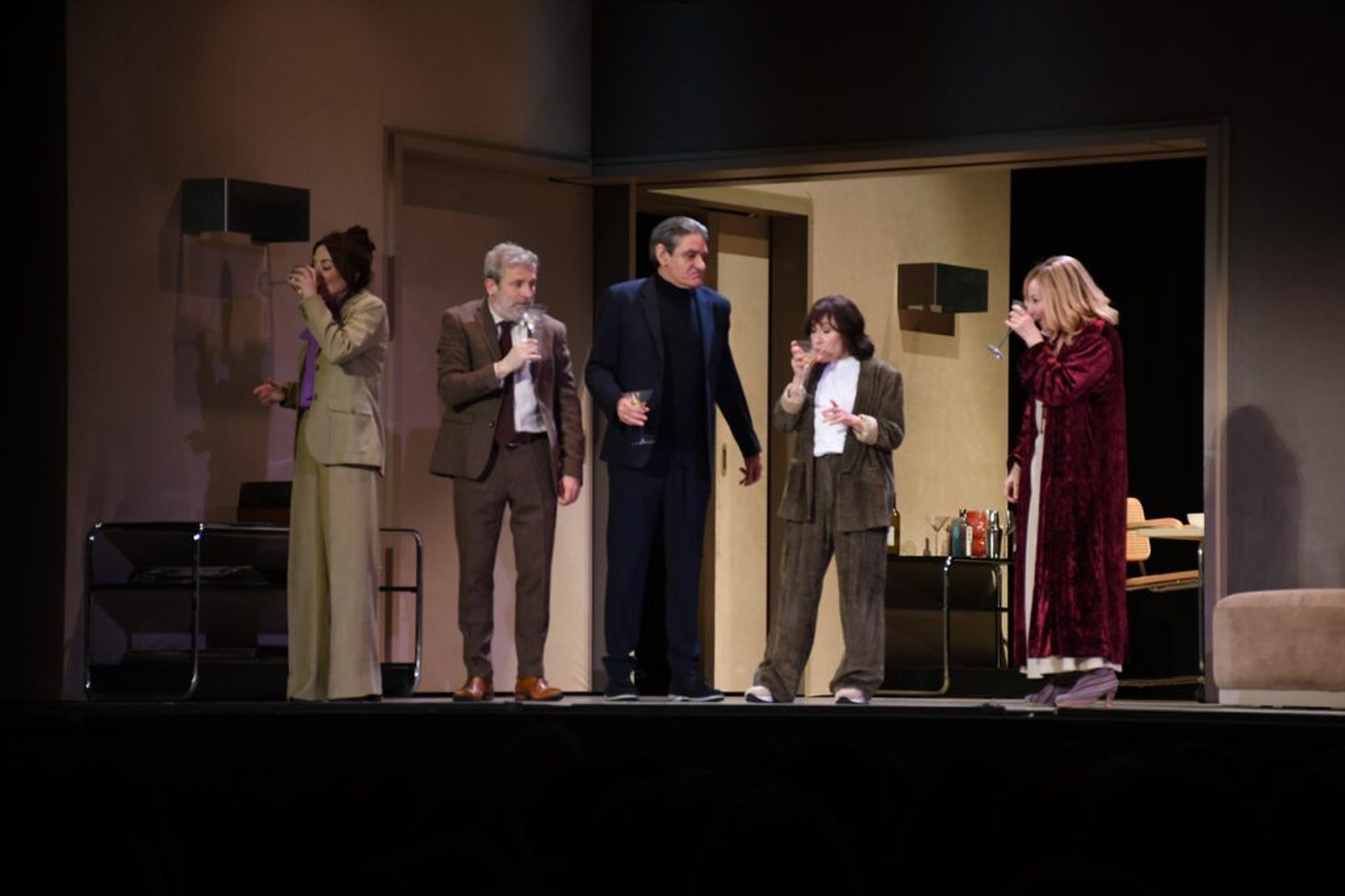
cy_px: 448
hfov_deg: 15.2
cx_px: 672
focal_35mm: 135
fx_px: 5042
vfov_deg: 10.2
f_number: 5.3
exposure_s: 1/80
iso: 1250
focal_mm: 90
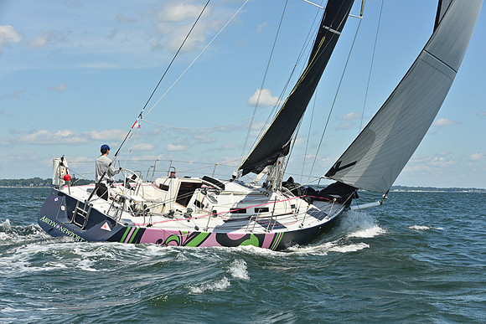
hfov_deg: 28.8
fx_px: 945
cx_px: 243
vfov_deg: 19.5
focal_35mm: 70
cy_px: 162
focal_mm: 70
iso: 250
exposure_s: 1/1250
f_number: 9
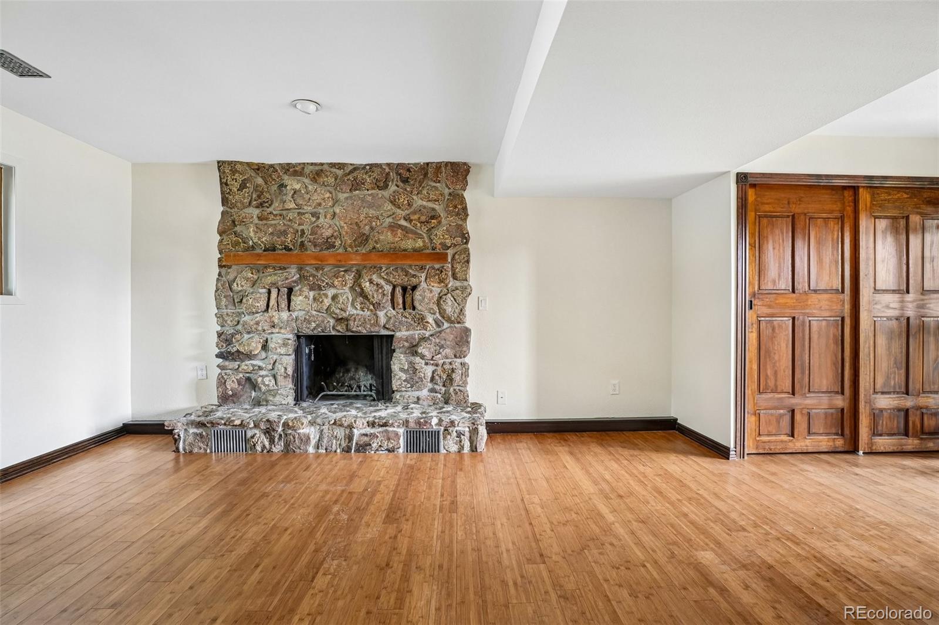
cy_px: 312
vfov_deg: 72.0
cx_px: 470
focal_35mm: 16
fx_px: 430
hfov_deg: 95.0
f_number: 8
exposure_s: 1/3.33
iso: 500
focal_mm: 11
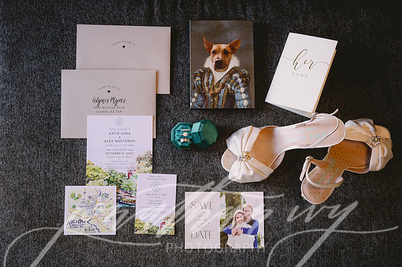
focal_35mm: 44
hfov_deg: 44.5
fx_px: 491
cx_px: 201
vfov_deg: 30.5
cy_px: 134
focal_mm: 44
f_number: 3.2
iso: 800
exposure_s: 1/250
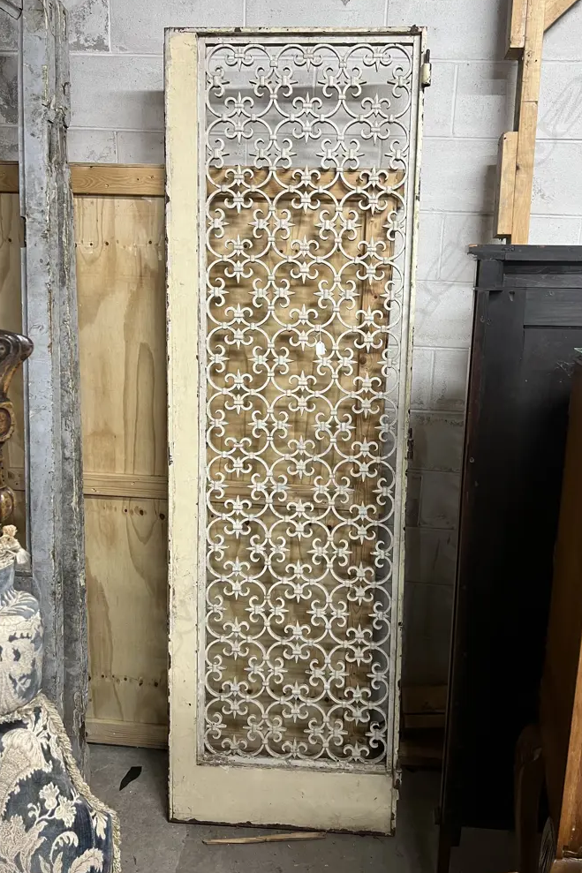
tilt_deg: -14.8
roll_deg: -2.6
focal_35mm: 28
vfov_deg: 65.5
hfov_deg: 46.3
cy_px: 439
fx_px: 679
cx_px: 321
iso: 125
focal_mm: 5.7
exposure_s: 1/50
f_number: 1.5
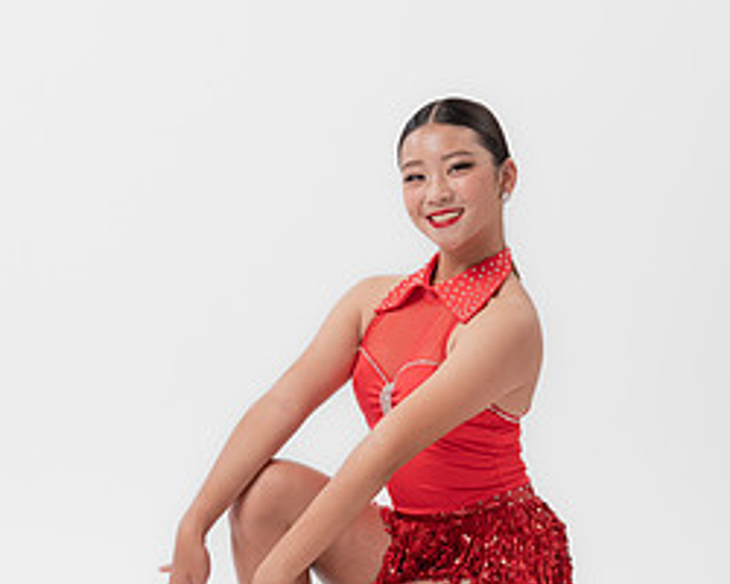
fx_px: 2549
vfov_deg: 13.1
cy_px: 266
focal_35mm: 118
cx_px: 311
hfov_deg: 16.3
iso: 400
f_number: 8
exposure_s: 1/125
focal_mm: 70
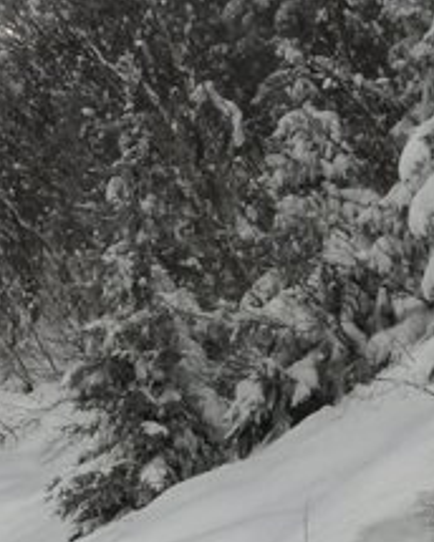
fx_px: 1862
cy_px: 643
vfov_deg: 16.0
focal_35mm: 116
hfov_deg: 12.4
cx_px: -273
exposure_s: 1/750
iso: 80
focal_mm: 5.3
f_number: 5
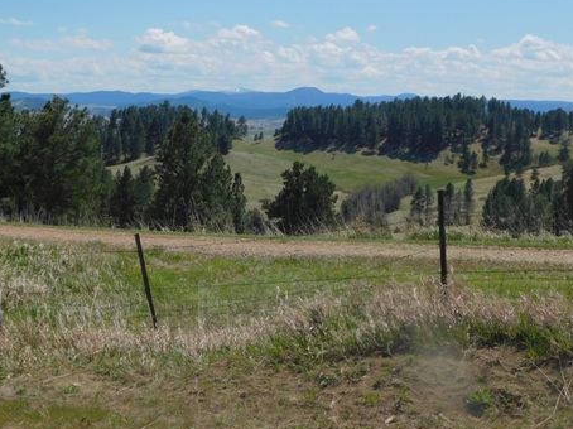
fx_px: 1075
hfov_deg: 29.8
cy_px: 199
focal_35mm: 65
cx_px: 268
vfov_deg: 22.6
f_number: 8
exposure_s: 1/400
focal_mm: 10.4
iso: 125
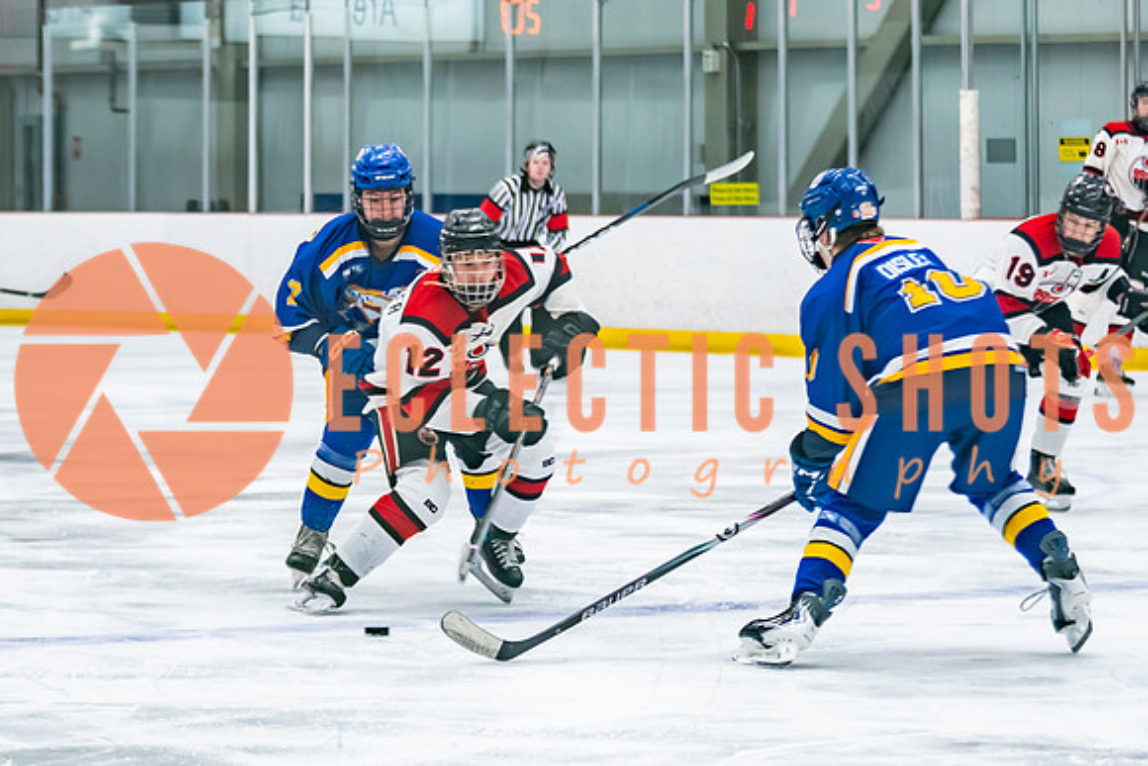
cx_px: 394
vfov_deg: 7.4
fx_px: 5931
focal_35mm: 186
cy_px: 383
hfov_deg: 11.0
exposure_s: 1/640
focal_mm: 95
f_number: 2.8
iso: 1600
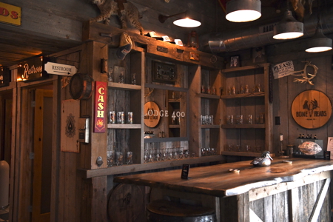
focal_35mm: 36
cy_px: 111
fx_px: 333
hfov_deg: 53.1
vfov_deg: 36.9
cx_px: 166
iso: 5000
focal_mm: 36
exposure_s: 1/800
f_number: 4
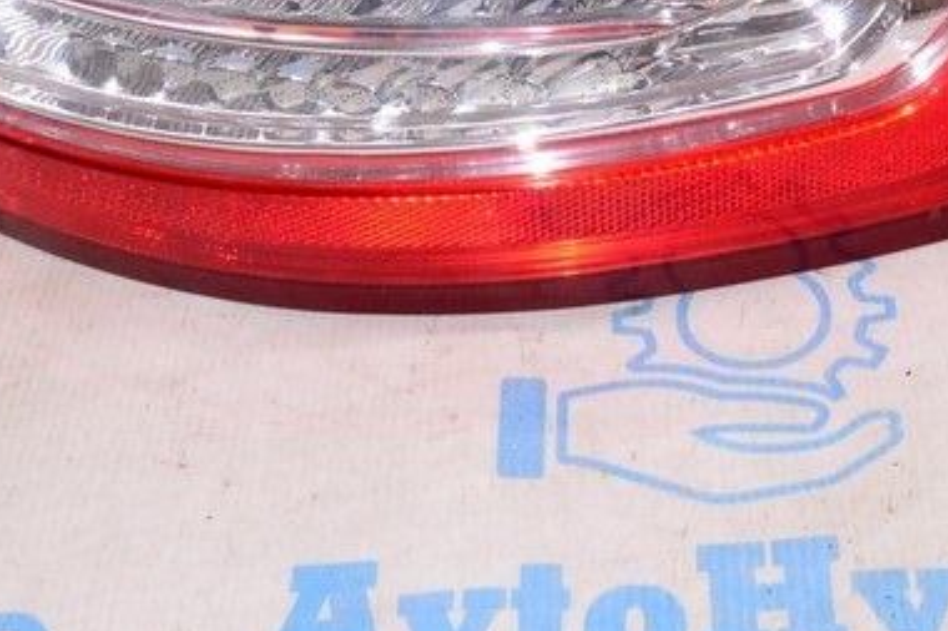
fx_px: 2343
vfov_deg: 15.0
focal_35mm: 89
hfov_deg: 22.8
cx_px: 639
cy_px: -44
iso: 1600
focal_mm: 22
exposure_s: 1/200
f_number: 8
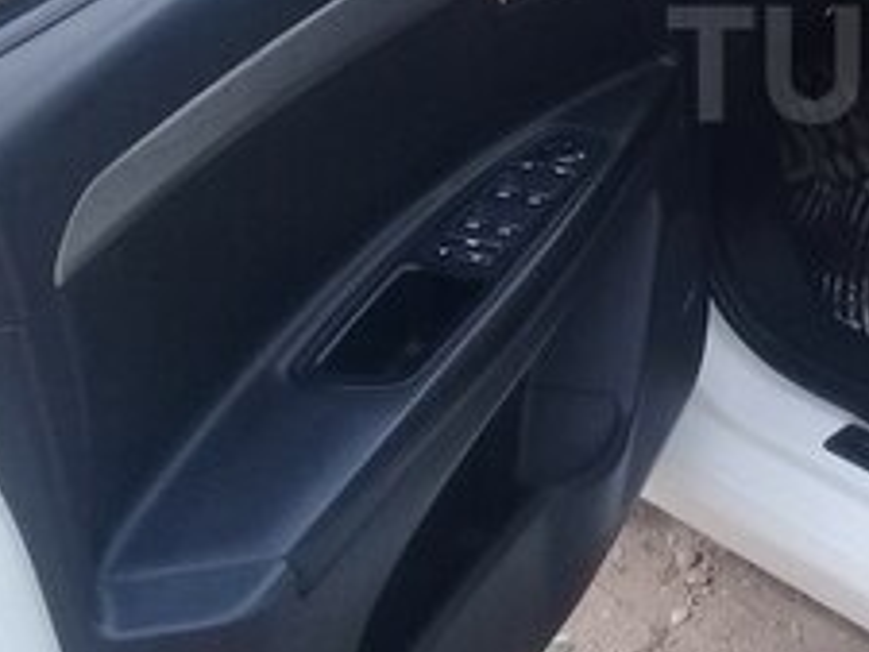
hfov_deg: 20.1
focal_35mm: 91
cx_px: 1062
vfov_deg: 16.0
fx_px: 2286
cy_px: 64
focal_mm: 3.3
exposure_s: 1/346
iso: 50
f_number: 2.2
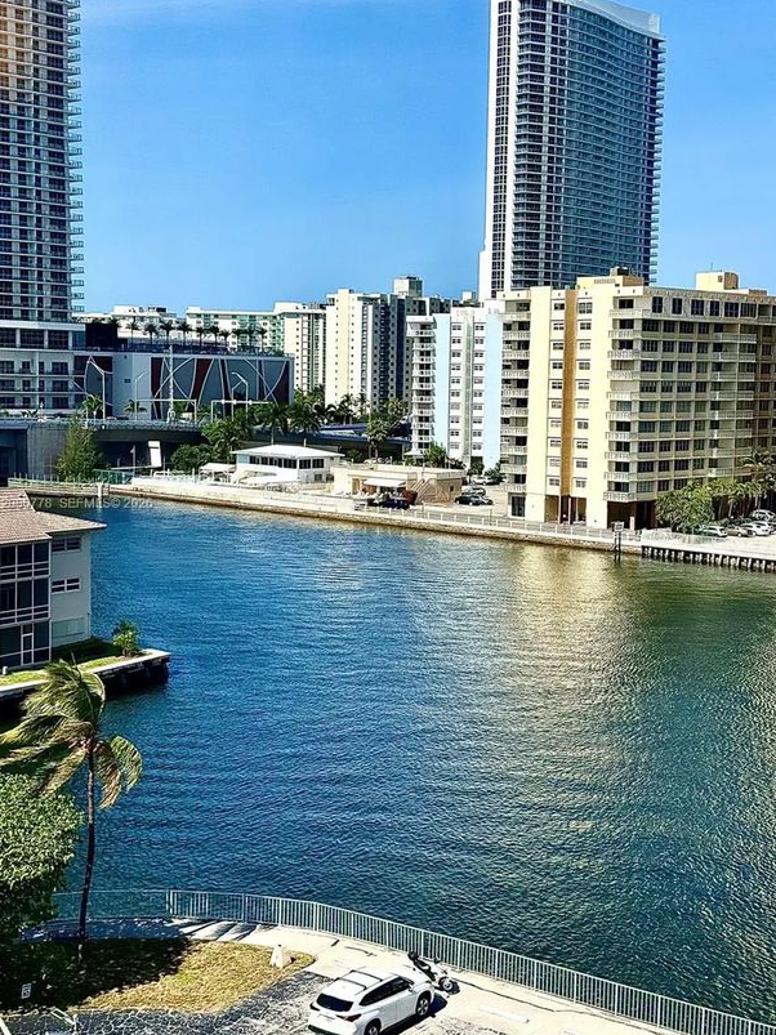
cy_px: 505
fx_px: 1525
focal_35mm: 51
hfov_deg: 28.6
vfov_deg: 37.5
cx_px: 396
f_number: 1.78
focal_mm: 6.76
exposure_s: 1/6410
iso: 64
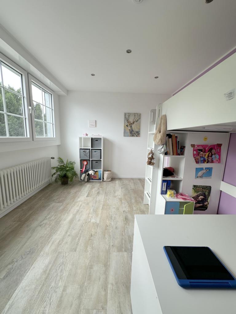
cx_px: 118
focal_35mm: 14
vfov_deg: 102.1
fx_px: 127
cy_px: 157
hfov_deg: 85.7
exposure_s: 1/99
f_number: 2.2
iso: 40
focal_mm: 2.22
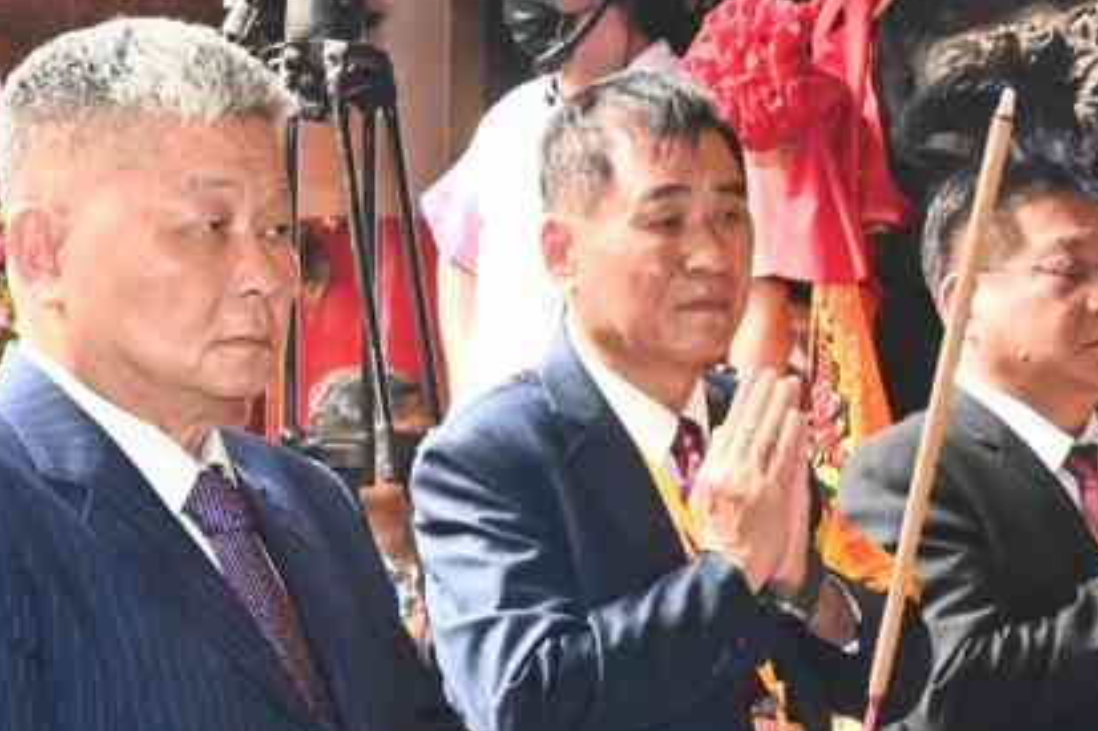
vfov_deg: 10.5
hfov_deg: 15.8
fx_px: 3933
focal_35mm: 129
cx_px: 181
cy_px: 695
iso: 5000
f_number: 13
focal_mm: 35
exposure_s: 1/125
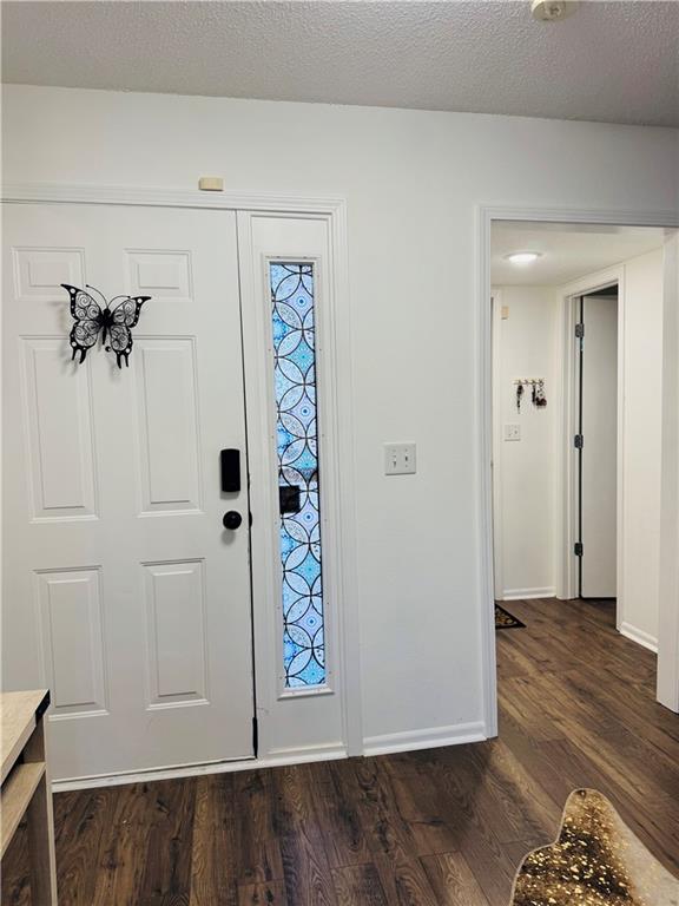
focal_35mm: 24
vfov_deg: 71.6
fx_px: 628
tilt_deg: -4.7
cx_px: 340
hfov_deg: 56.8
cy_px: 453
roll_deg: +1.1
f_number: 1.78
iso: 125
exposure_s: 1/120
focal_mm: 6.76
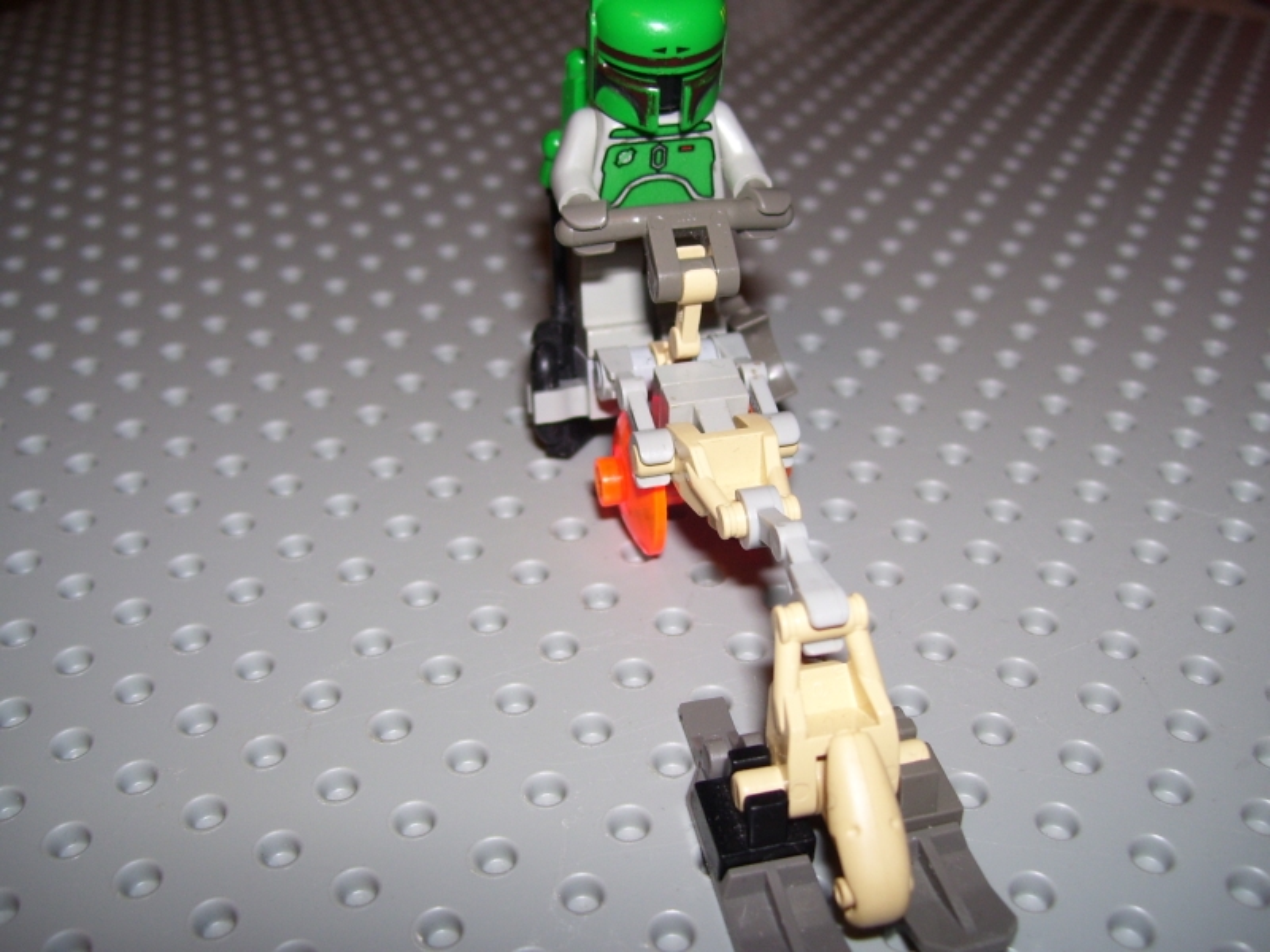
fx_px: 1357
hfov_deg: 50.1
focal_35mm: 37
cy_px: 476
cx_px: 635
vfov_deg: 38.7
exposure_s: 1/60
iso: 80
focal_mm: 6
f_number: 2.7
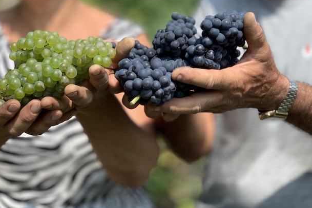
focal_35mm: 71
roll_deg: +2.9
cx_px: 148
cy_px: 56
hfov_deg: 28.4
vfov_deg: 19.1
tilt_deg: +4.9
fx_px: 615
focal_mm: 6
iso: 16
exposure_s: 1/413
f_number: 2.4
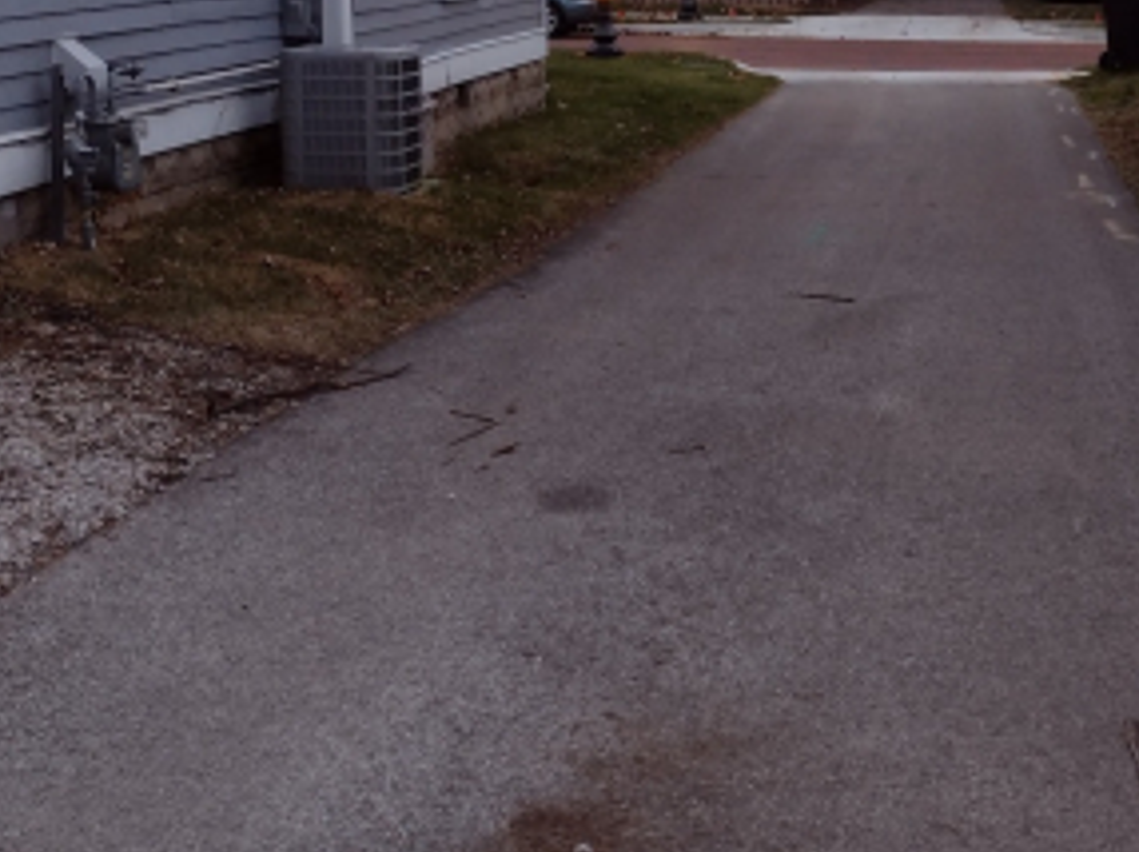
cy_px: 109
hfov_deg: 30.7
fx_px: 2071
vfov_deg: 22.8
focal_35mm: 63
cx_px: 538
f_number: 1.7
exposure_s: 1/40
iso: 184
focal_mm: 4.71
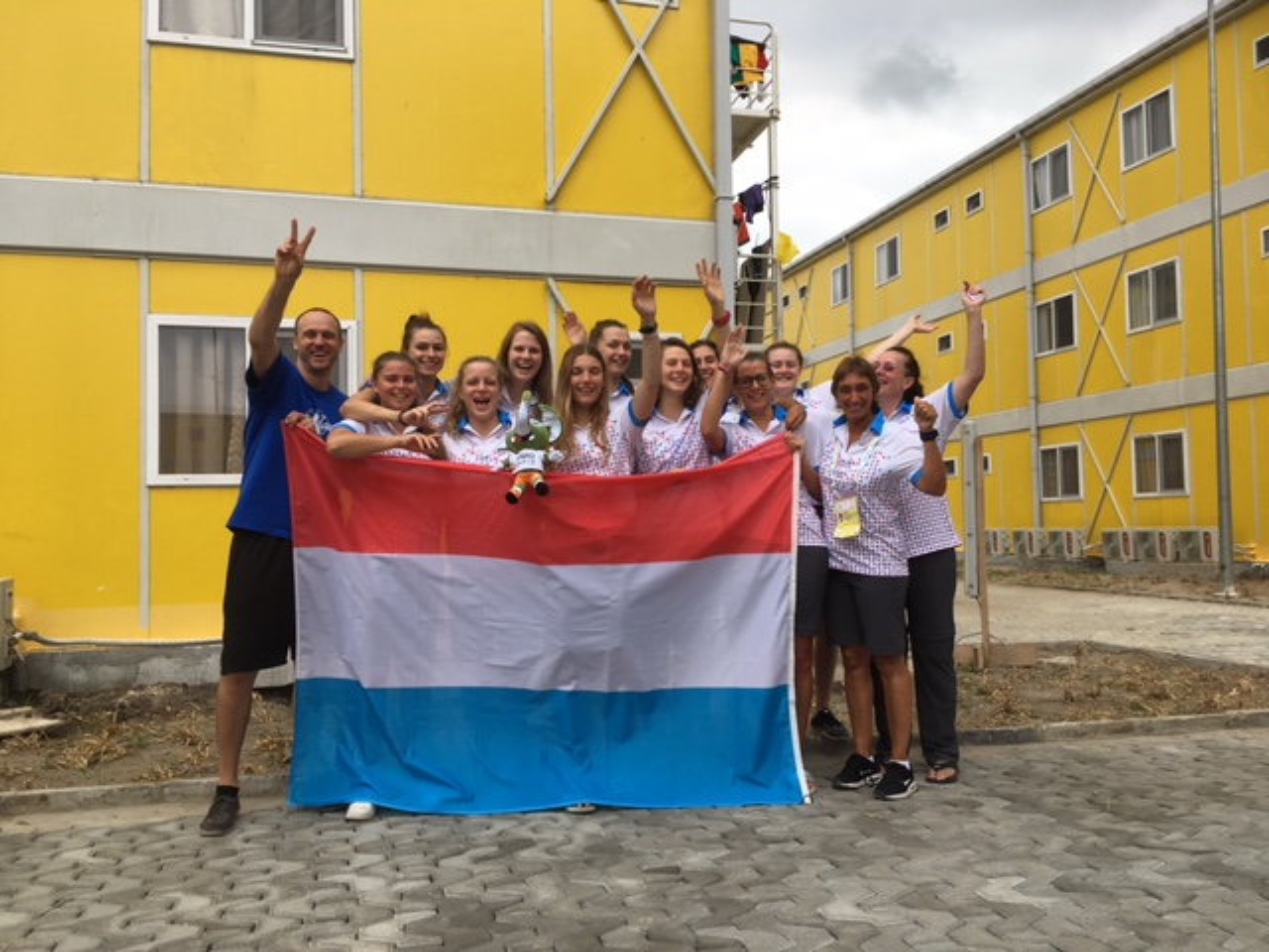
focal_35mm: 29
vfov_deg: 48.2
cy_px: 476
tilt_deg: +1.3
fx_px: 1063
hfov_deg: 61.7
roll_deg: +1.0
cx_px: 634
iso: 25
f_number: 2.2
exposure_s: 1/1131
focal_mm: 4.15
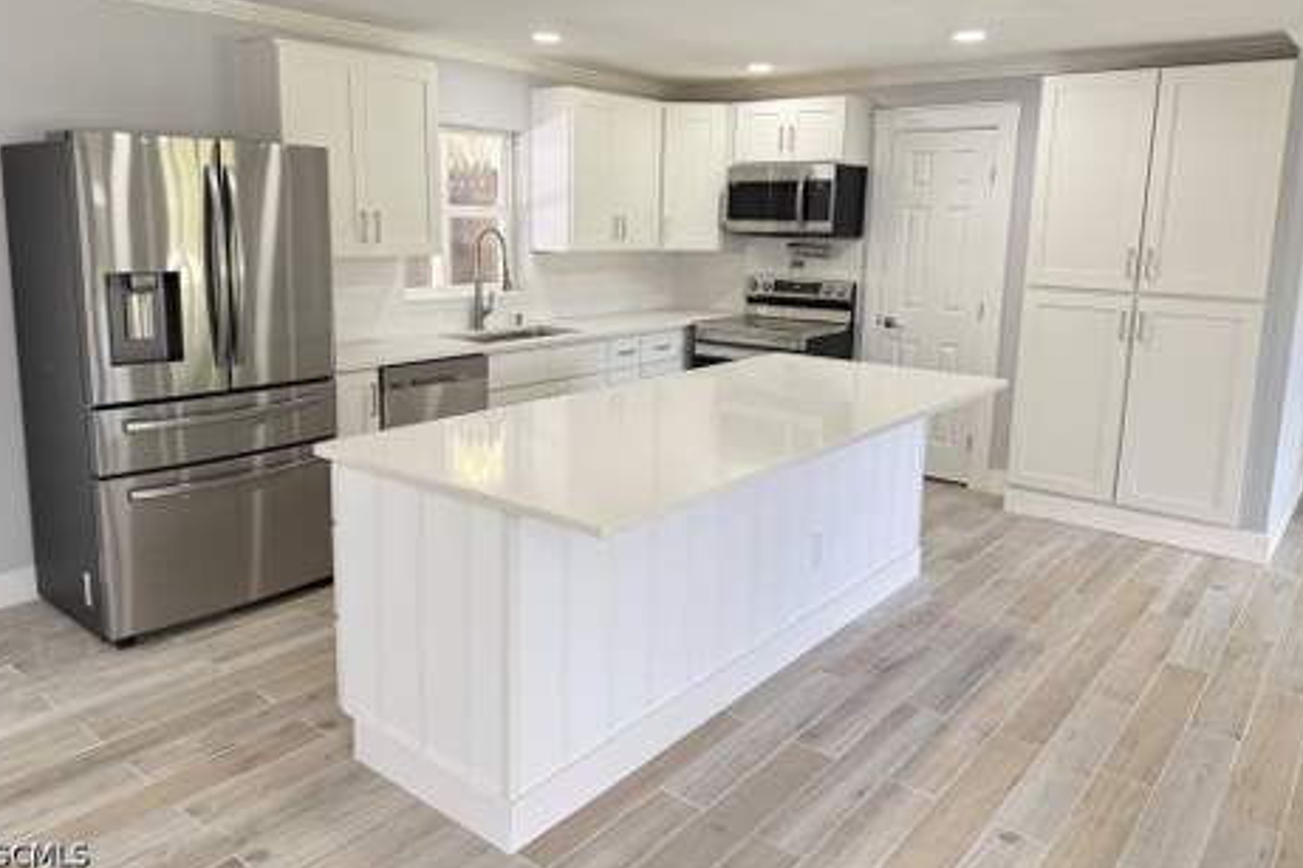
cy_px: 368
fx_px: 941
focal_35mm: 26
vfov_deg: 49.3
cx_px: 642
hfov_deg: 69.4
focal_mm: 6.76
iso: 160
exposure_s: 1/142
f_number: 1.78
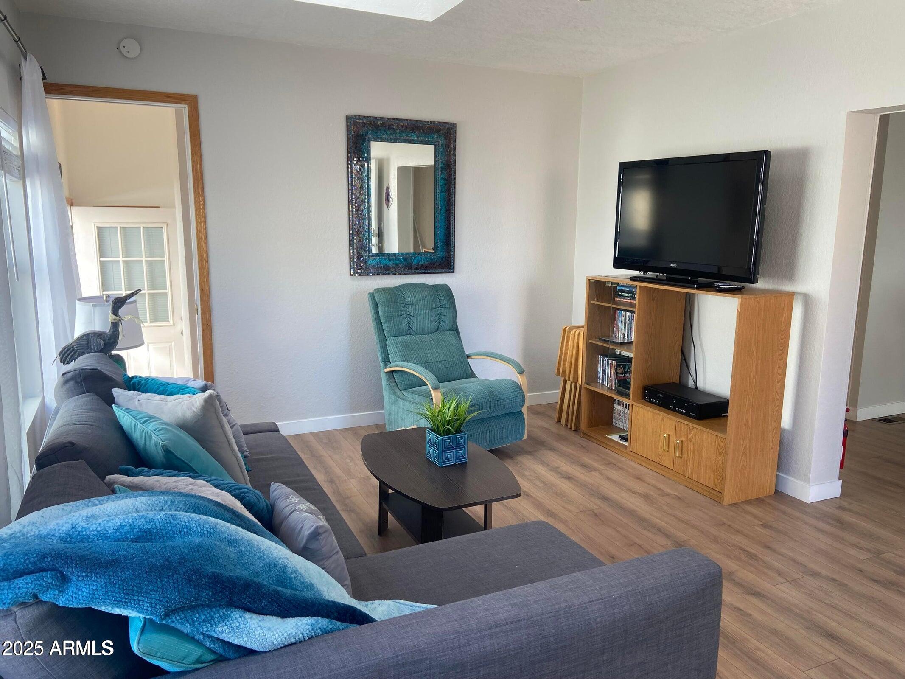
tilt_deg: -11.4
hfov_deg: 67.3
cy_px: 340
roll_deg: -0.3
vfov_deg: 53.1
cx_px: 452
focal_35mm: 26
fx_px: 680
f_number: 1.8
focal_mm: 4.25
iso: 50
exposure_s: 1/121
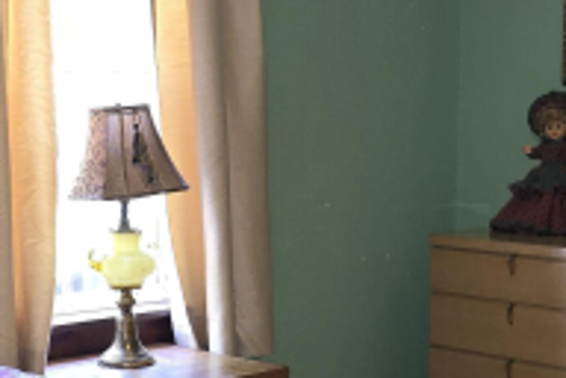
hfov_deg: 24.3
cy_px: 230
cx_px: 388
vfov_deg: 16.4
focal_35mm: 83
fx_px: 1305
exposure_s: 1/17.2
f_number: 1.7
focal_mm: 6.3
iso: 160
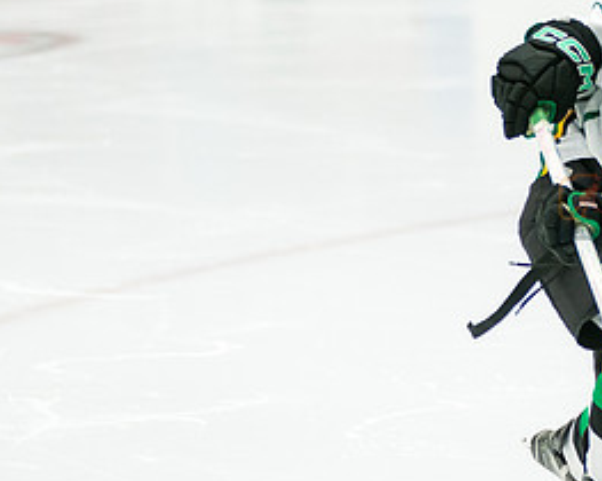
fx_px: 7478
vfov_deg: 3.7
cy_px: 334
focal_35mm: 420
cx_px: 463
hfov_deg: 4.6
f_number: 3.2
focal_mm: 157
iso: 3200
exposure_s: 1/1250
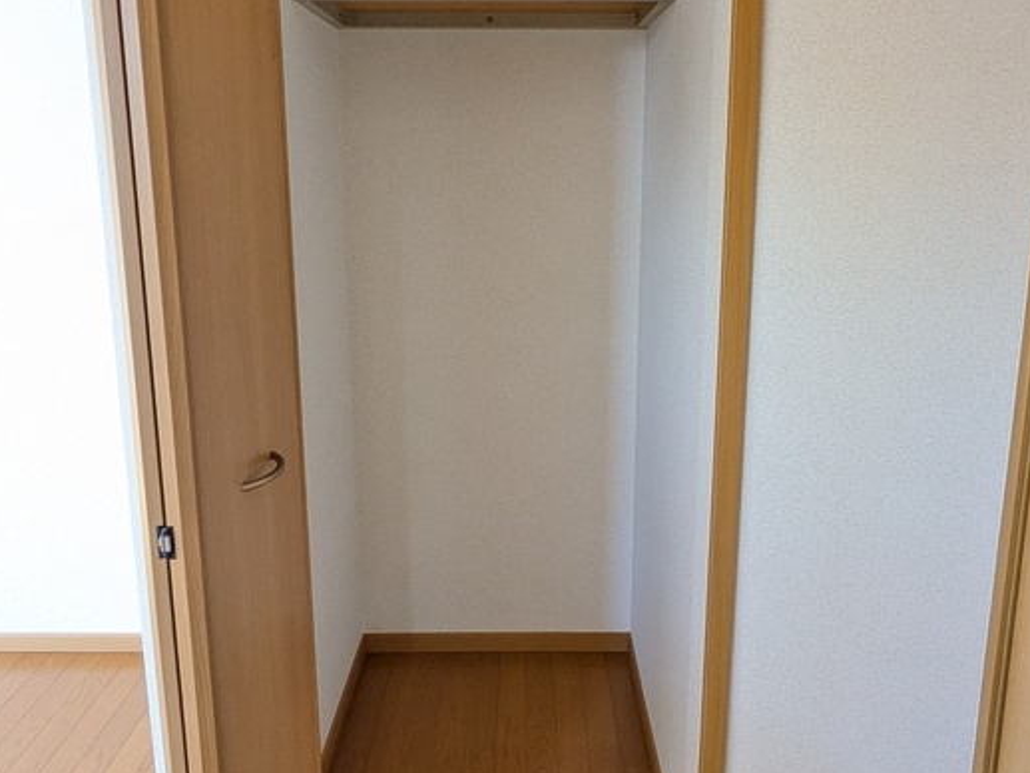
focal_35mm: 26
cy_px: 287
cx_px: 530
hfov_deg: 67.3
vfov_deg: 52.5
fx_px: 774
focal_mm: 1.83
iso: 81
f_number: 2.2
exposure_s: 1/50
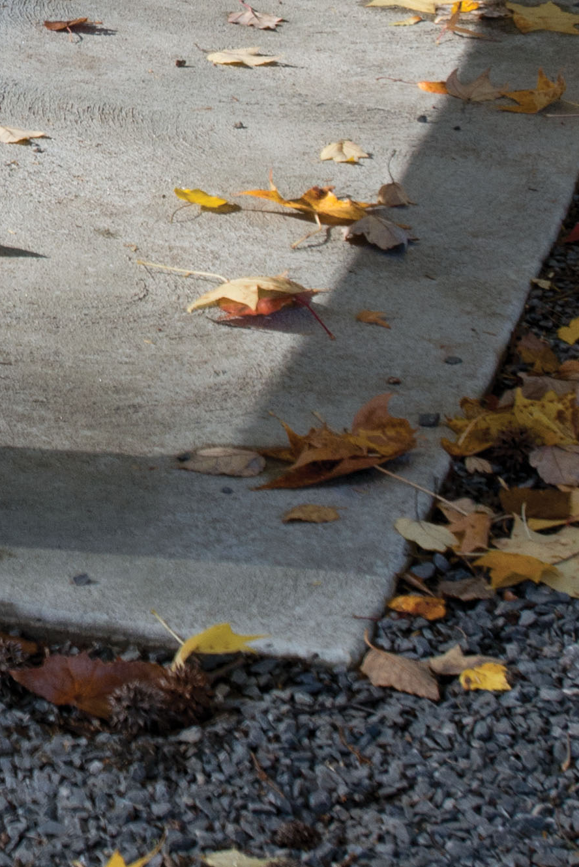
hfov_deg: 7.4
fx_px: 4268
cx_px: -618
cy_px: -287
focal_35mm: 177
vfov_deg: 11.3
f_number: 6.3
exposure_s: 1/500
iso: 400
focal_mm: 32
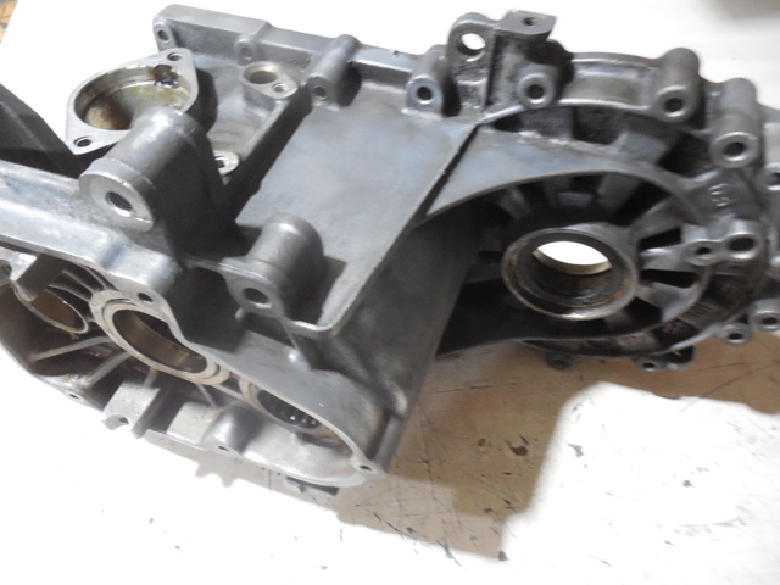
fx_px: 563
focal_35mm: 25
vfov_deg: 54.9
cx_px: 390
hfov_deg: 69.4
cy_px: 292
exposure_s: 1/6
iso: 800
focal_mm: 4.5
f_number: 3.3
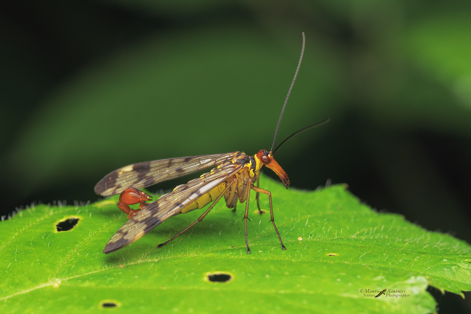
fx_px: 1766
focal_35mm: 135
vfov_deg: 10.2
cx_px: 236
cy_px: 157
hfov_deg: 15.2
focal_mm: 90
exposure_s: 1/80
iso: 500
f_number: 10
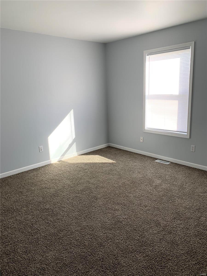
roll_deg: +1.7
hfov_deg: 53.1
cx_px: 104
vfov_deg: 67.3
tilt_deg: -12.7
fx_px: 207
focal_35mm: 26
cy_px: 138
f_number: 1.8
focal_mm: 4.25
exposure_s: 1/121
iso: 40
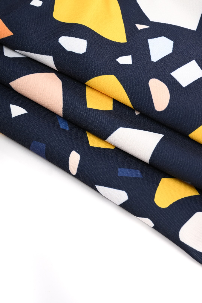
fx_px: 884
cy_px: 152
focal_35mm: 105
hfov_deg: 13.0
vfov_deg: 19.5
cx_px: 101
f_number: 14
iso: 200
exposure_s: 1/160
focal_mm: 105
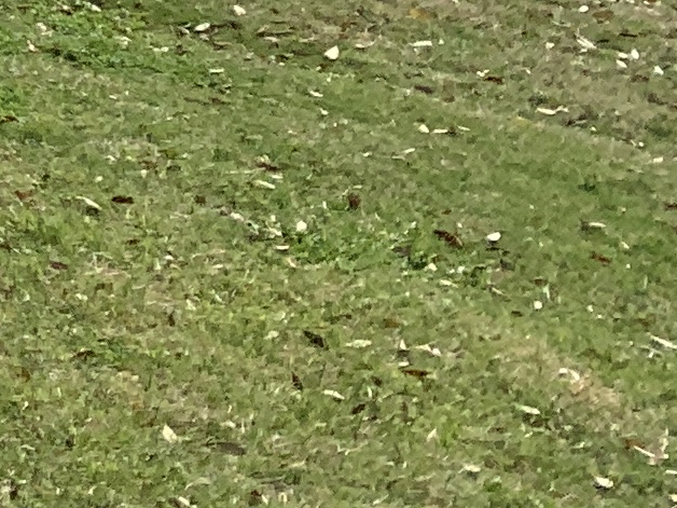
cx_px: -1241
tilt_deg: +3.1
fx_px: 3266
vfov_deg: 7.7
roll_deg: +0.3
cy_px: -1032
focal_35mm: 167
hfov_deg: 9.6
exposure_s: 1/4098
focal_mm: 4.25
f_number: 1.8
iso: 25
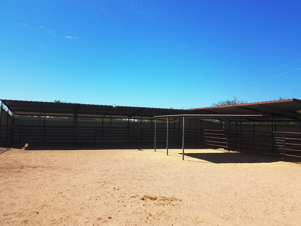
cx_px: 154
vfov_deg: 51.4
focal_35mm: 27
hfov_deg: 65.3
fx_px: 235
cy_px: 111
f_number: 1.7
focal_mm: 4.2
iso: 40
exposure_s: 1/2896
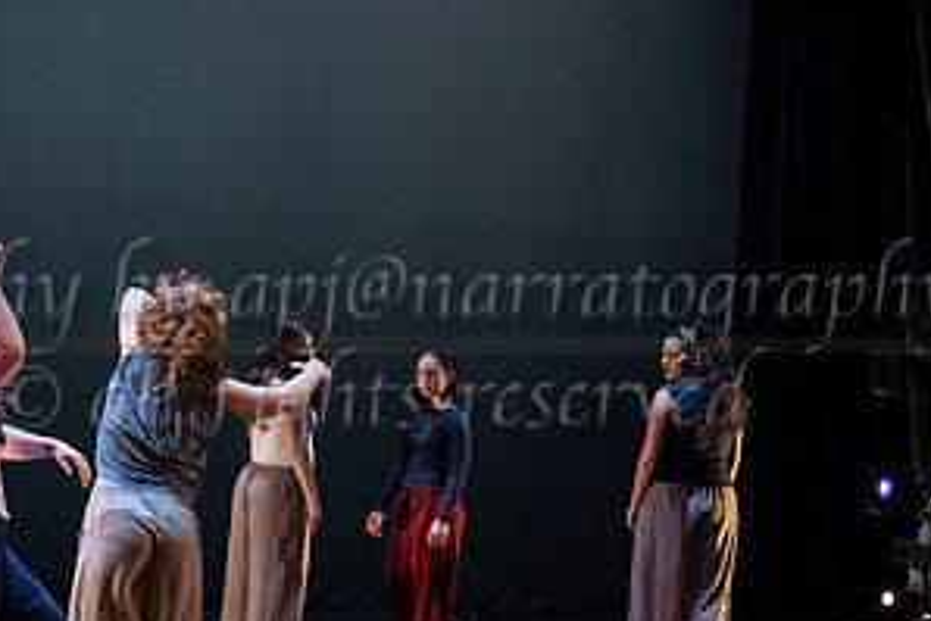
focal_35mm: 111
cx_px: 337
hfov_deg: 18.4
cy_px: 342
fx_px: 2872
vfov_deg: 12.4
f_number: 3.2
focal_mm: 57
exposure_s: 1/400
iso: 4000
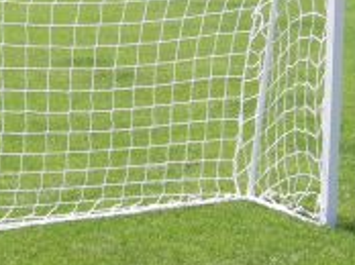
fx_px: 1434
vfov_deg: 10.5
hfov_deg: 14.1
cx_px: 102
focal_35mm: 140
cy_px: 43
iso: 80
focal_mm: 6.3
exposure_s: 1/160
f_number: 7
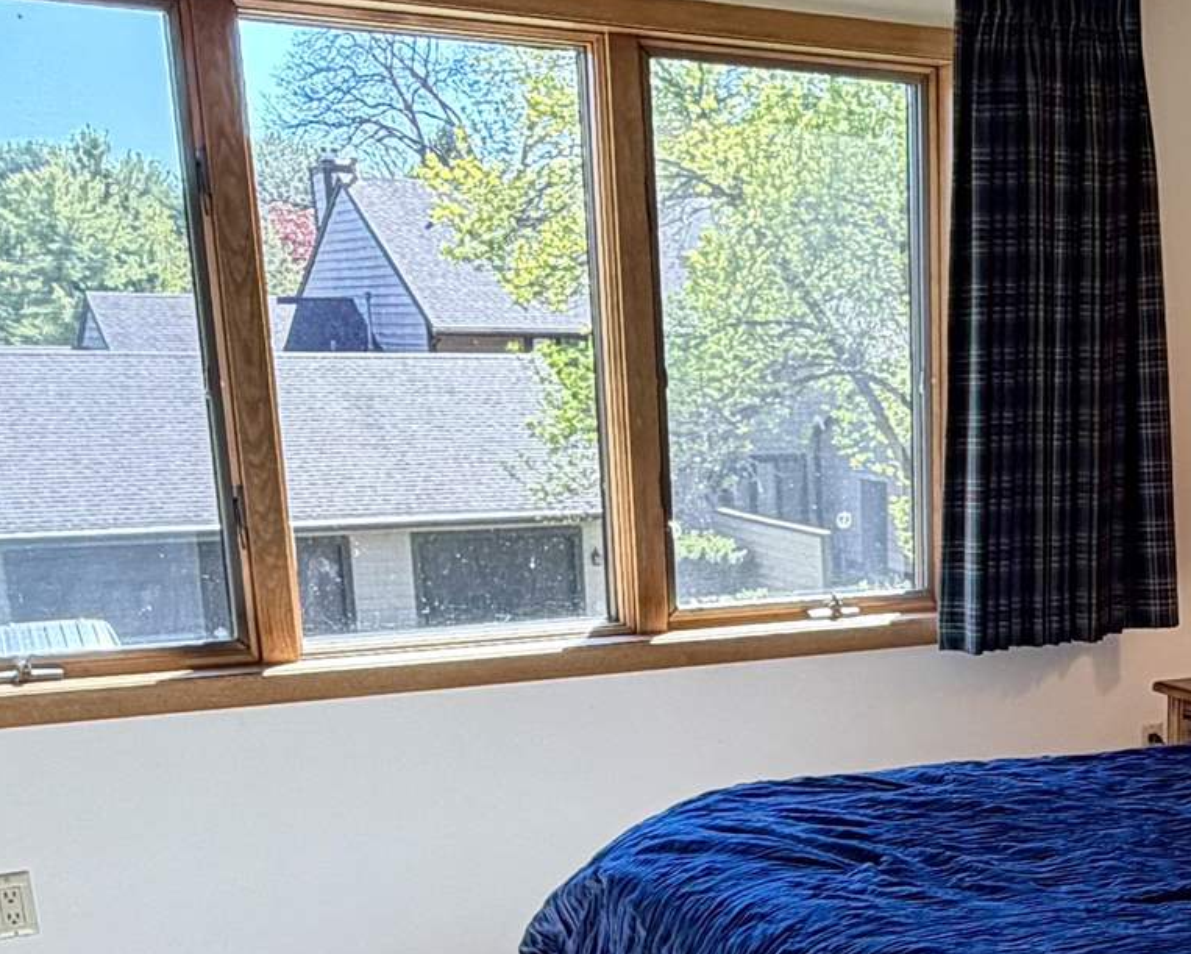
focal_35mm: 55
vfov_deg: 26.6
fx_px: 1939
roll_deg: -0.1
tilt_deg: -16.2
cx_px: 1143
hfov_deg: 31.9
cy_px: 884
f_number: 2.2
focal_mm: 2.22
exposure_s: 1/120
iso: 80
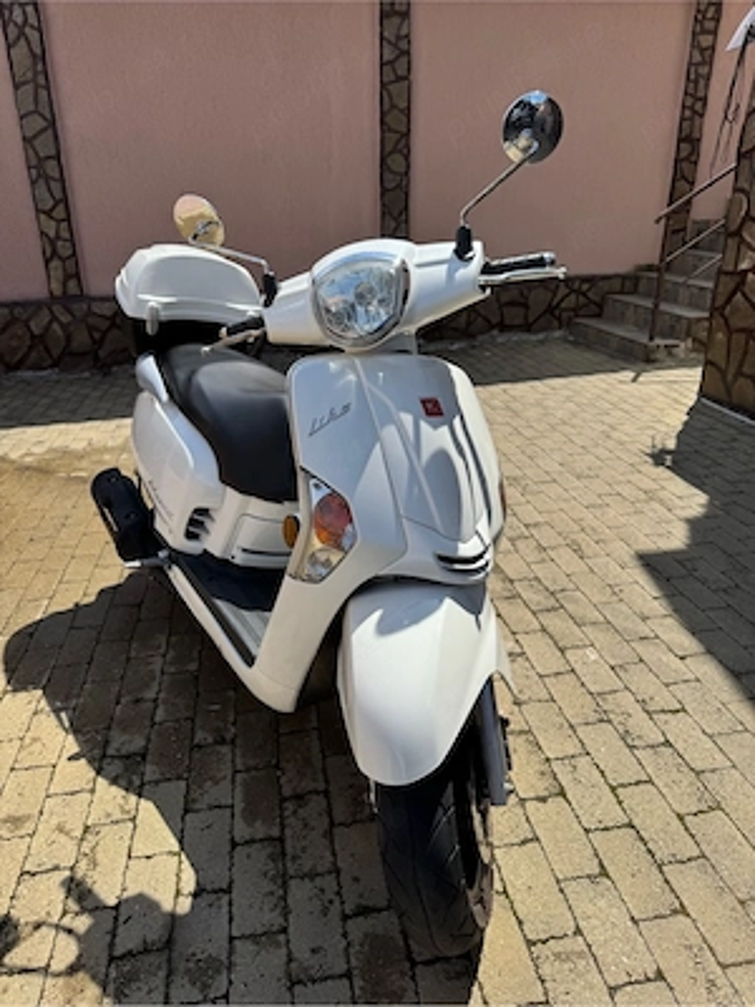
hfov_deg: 56.8
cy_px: 504
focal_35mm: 24
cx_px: 378
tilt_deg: -22.4
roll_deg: +0.8
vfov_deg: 71.6
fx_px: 698
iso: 80
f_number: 1.78
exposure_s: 1/4049
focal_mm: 6.76
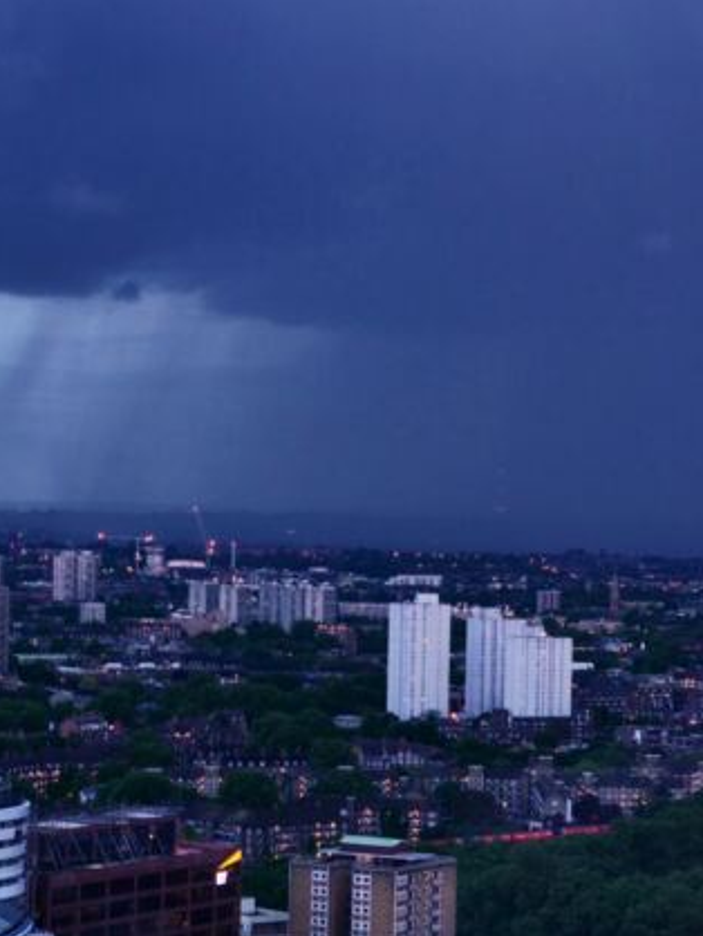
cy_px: 467
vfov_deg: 17.9
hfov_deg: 13.5
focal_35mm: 110
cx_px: 278
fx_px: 2976
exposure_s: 1/50
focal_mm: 50
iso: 800
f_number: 3.5
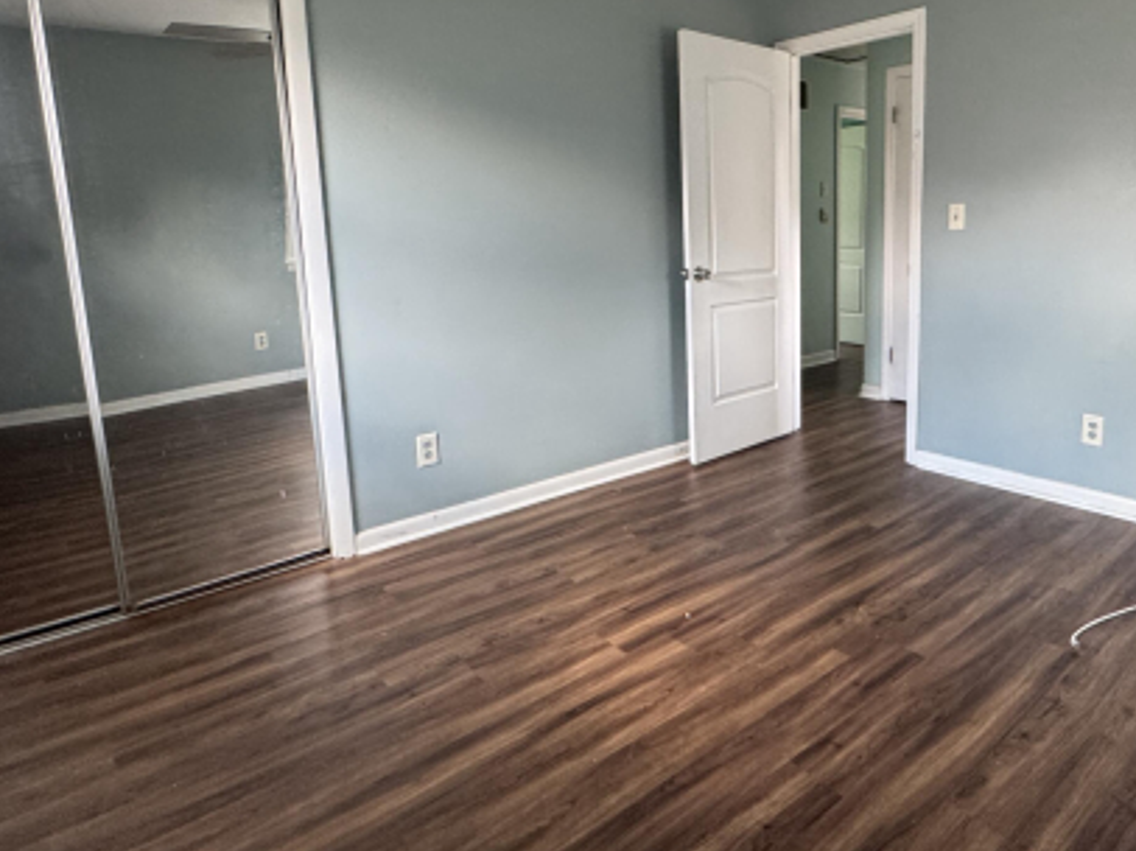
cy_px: 333
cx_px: 712
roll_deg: +0.9
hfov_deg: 72.7
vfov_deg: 58.3
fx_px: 754
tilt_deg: -8.9
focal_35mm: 23
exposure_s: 1/60
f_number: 2.2
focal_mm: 2.22
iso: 640
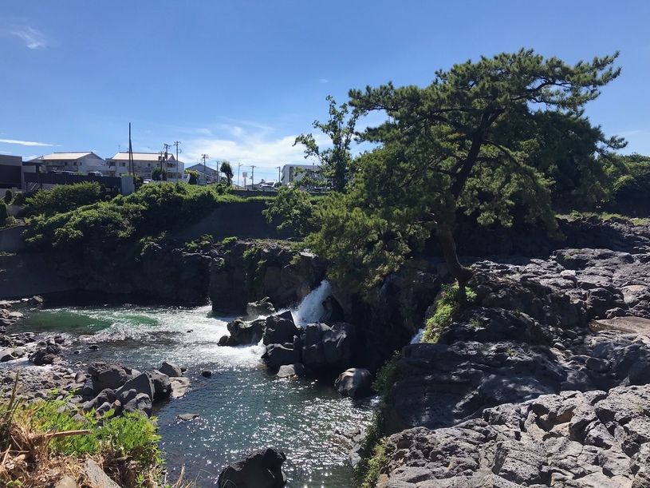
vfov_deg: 49.7
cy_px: 244
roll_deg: +0.1
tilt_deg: -3.1
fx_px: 526
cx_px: 325
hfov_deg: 63.5
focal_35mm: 28
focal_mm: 3.99
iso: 20
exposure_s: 1/2227
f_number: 1.8
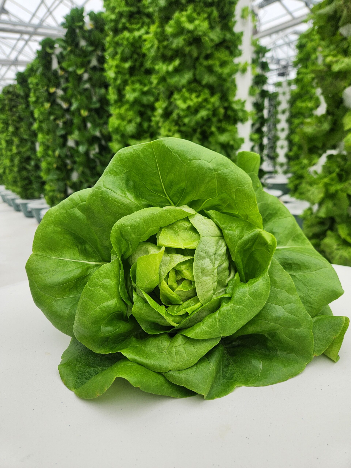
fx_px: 311
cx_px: 176
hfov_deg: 58.9
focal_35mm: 23
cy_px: 234
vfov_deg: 73.9
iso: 20
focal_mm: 5.4
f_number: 1.8
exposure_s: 1/383
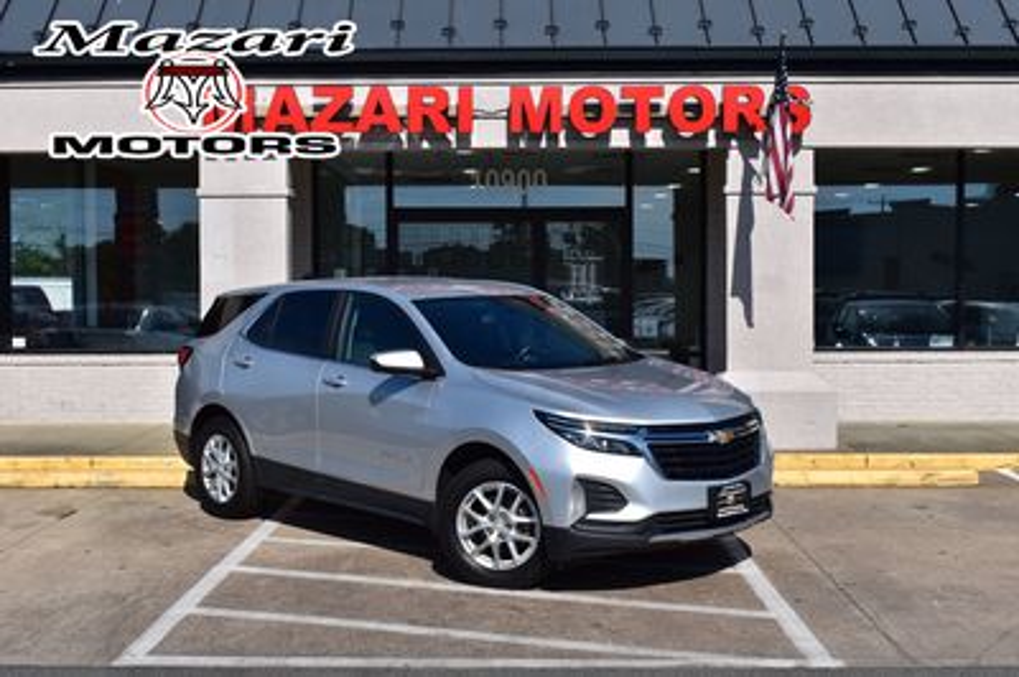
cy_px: 338
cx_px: 510
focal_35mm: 46
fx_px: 1315
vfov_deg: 28.9
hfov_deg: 42.4
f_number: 11
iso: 200
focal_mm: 31
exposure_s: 1/500
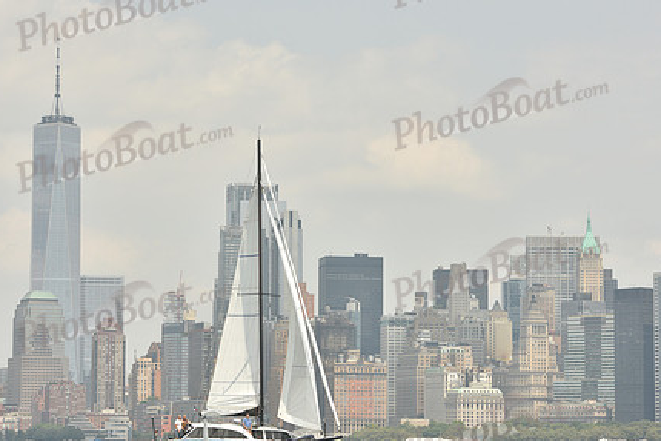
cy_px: 211
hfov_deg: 16.0
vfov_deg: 10.7
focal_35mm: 128
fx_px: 2351
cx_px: 314
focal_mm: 95
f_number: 9
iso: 250
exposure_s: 1/800
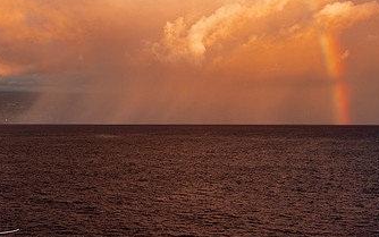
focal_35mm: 56
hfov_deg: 36.2
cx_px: 171
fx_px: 579
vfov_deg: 22.4
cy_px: 10
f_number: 2.8
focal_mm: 24
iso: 320
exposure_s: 1/320
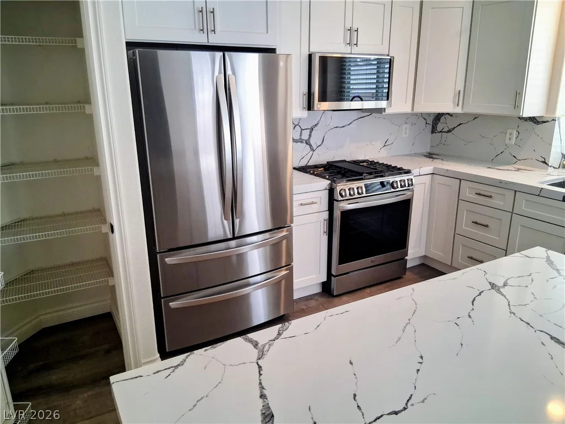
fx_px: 424
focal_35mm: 26
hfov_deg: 67.3
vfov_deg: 53.1
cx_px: 282
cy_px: 212
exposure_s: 1/100
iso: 320
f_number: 1.8
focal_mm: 3.98
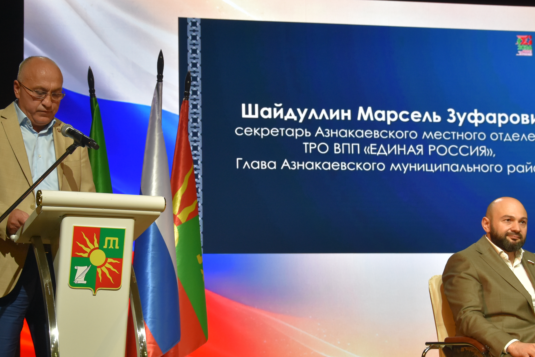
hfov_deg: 27.3
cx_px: 270
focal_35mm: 74
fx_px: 1100
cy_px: 189
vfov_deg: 18.4
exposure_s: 1/100
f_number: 5
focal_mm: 32
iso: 800
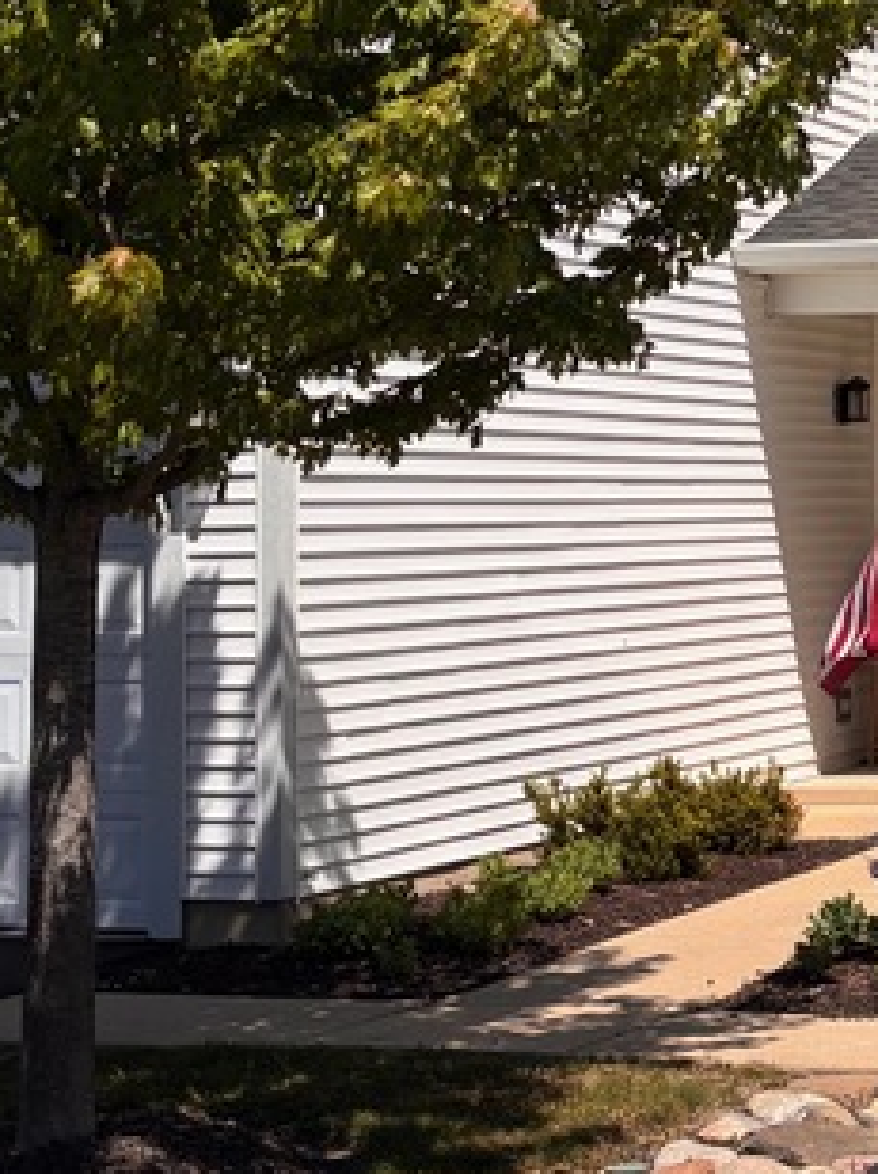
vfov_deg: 21.4
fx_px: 3084
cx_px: 1193
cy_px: 315
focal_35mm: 91
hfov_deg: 15.3
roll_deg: +0.8
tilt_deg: +4.7
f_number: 1.6
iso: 50
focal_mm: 5.96
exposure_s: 1/4630
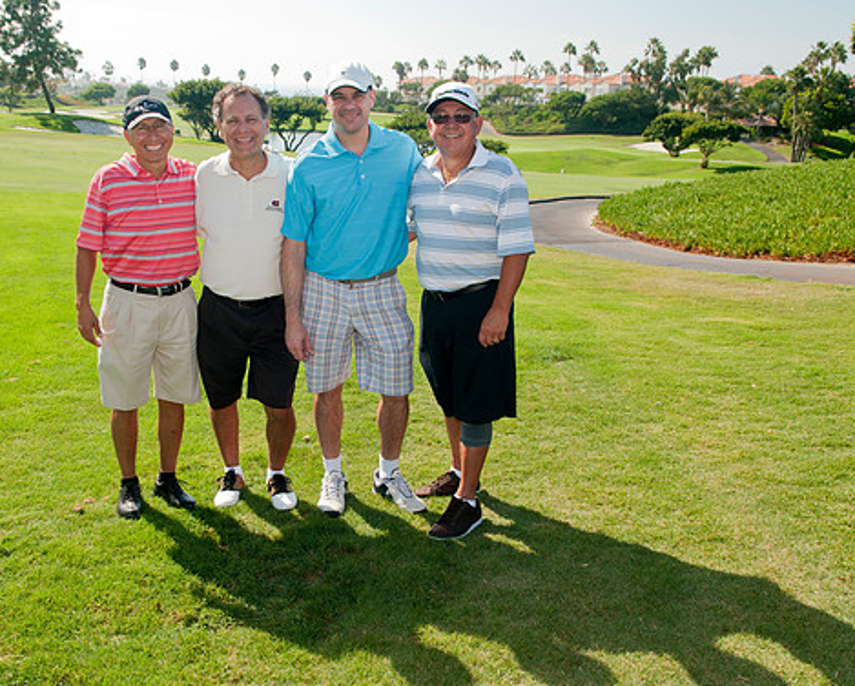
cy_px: 338
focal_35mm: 33
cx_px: 339
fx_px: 836
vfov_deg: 44.6
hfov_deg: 53.8
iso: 200
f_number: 5.6
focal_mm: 19
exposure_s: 1/125
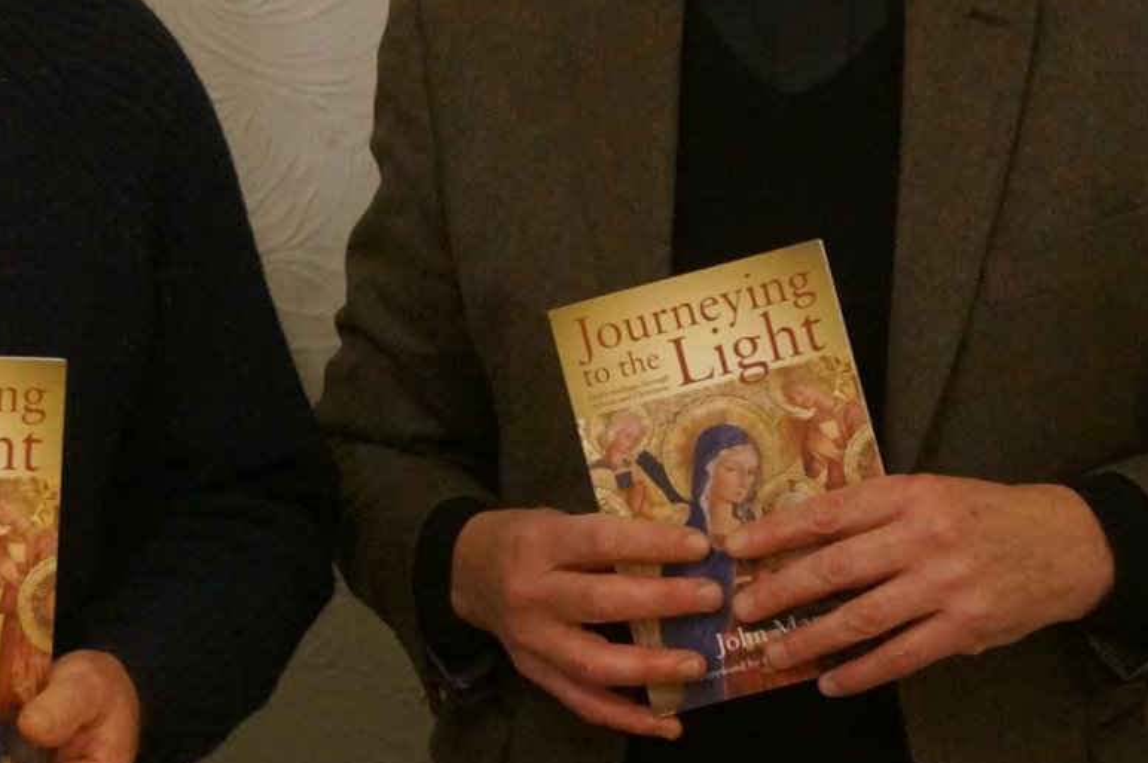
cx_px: 272
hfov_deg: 16.5
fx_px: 3929
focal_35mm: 123
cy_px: 309
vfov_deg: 11.1
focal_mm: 31
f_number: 5
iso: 3200
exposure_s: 1/30
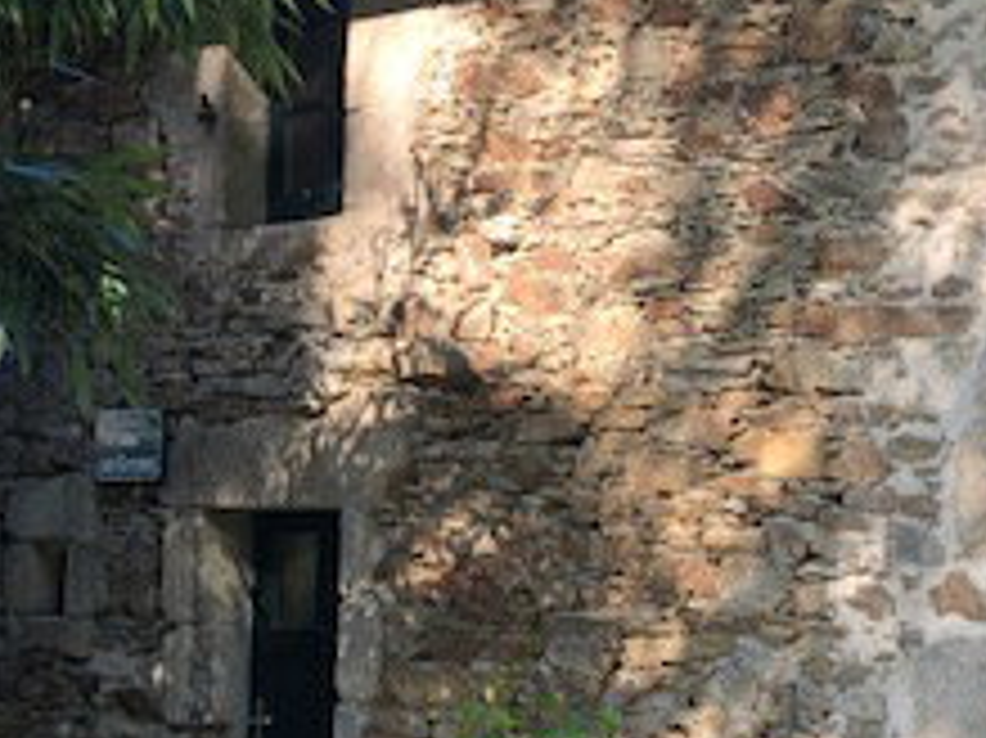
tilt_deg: +1.0
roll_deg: -1.6
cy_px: 549
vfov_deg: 17.9
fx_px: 2334
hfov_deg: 23.7
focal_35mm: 82
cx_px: 702
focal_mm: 3.99
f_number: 1.8
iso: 25
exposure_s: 1/120
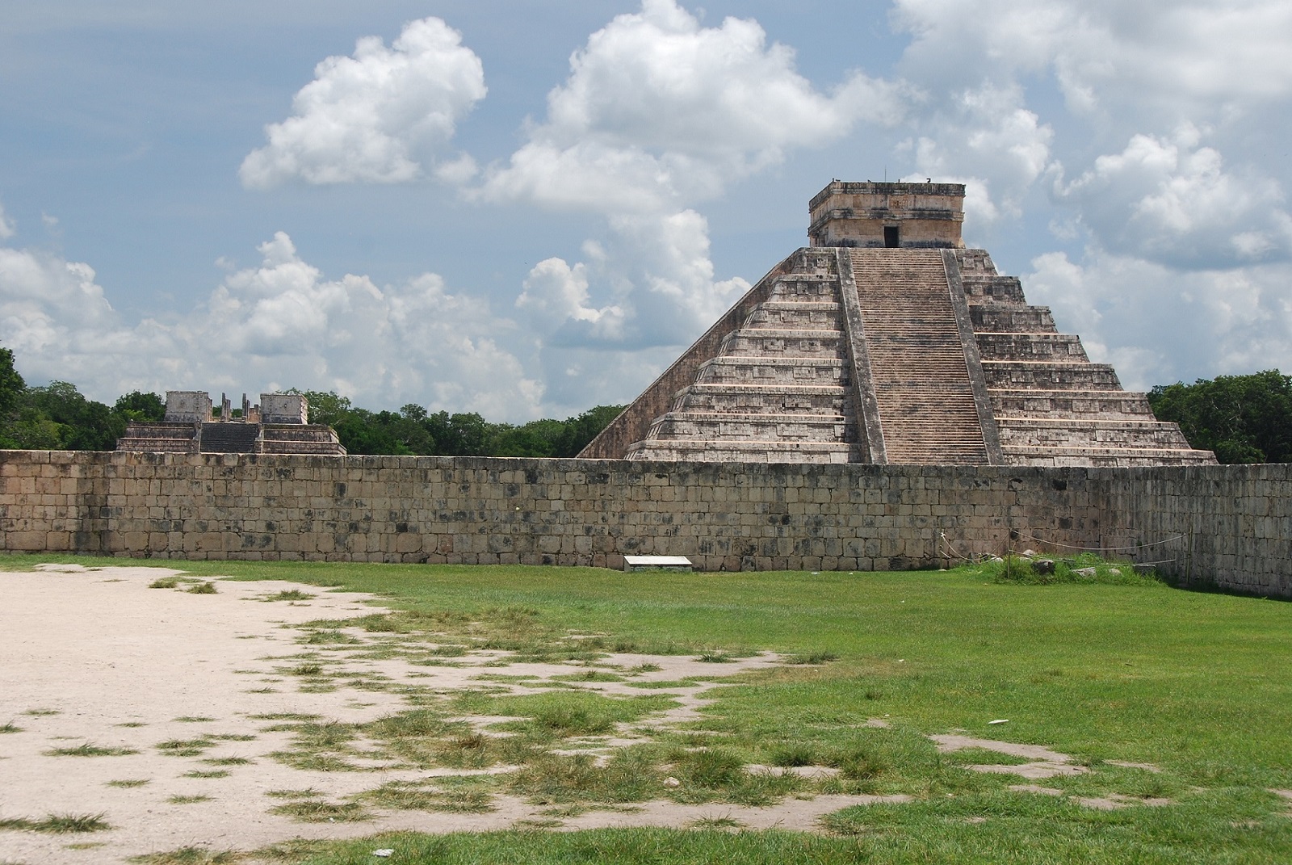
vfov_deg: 25.1
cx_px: 646
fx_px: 1940
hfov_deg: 36.8
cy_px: 432
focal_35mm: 54
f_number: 10
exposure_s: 1/160
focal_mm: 36
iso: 200
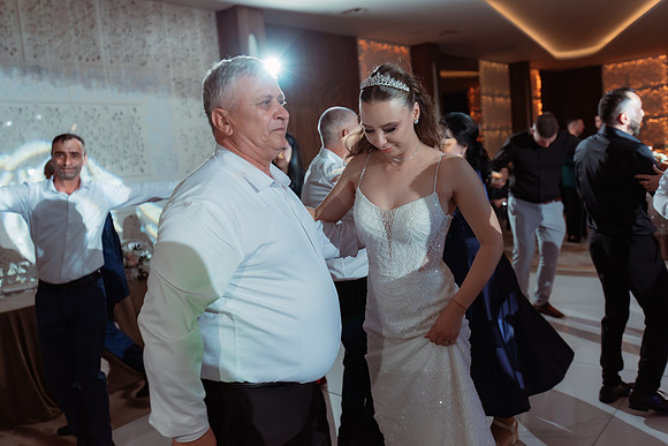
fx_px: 557
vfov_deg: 43.6
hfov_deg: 61.9
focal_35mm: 30
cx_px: 334
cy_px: 223
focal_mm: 30
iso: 1600
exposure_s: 1/200
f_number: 2.8
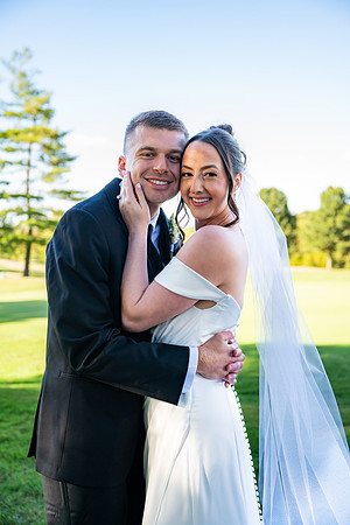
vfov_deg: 47.4
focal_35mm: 41
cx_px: 175
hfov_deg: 32.6
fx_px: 598
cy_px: 262
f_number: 3.2
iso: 400
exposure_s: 1/1000
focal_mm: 41
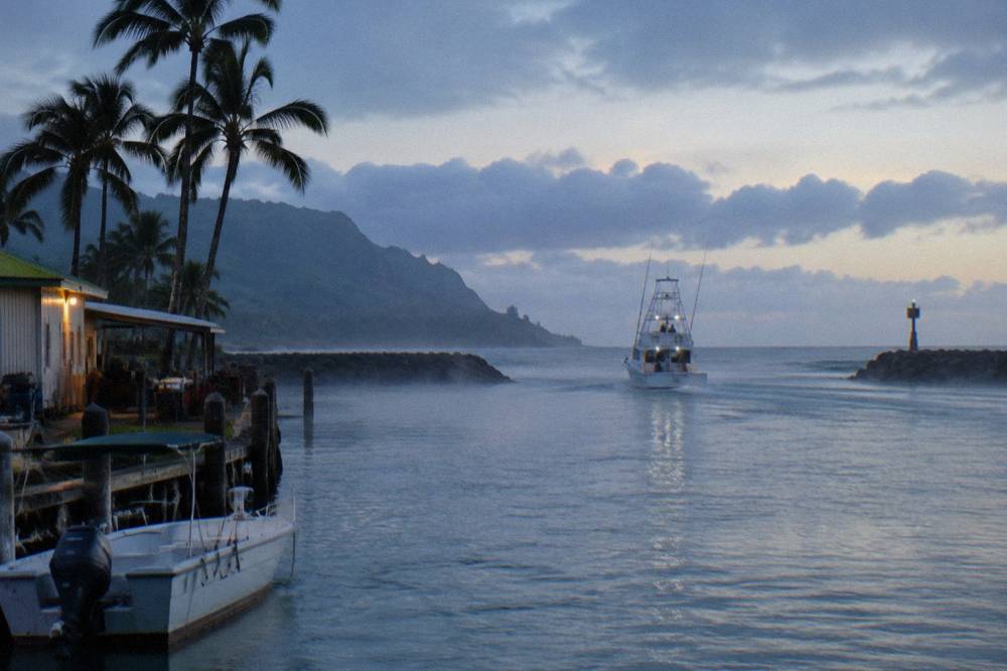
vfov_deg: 19.4
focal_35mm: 70
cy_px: 336
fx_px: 1957
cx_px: 504
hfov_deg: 28.9
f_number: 2.8
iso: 4000
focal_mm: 70
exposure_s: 1/200
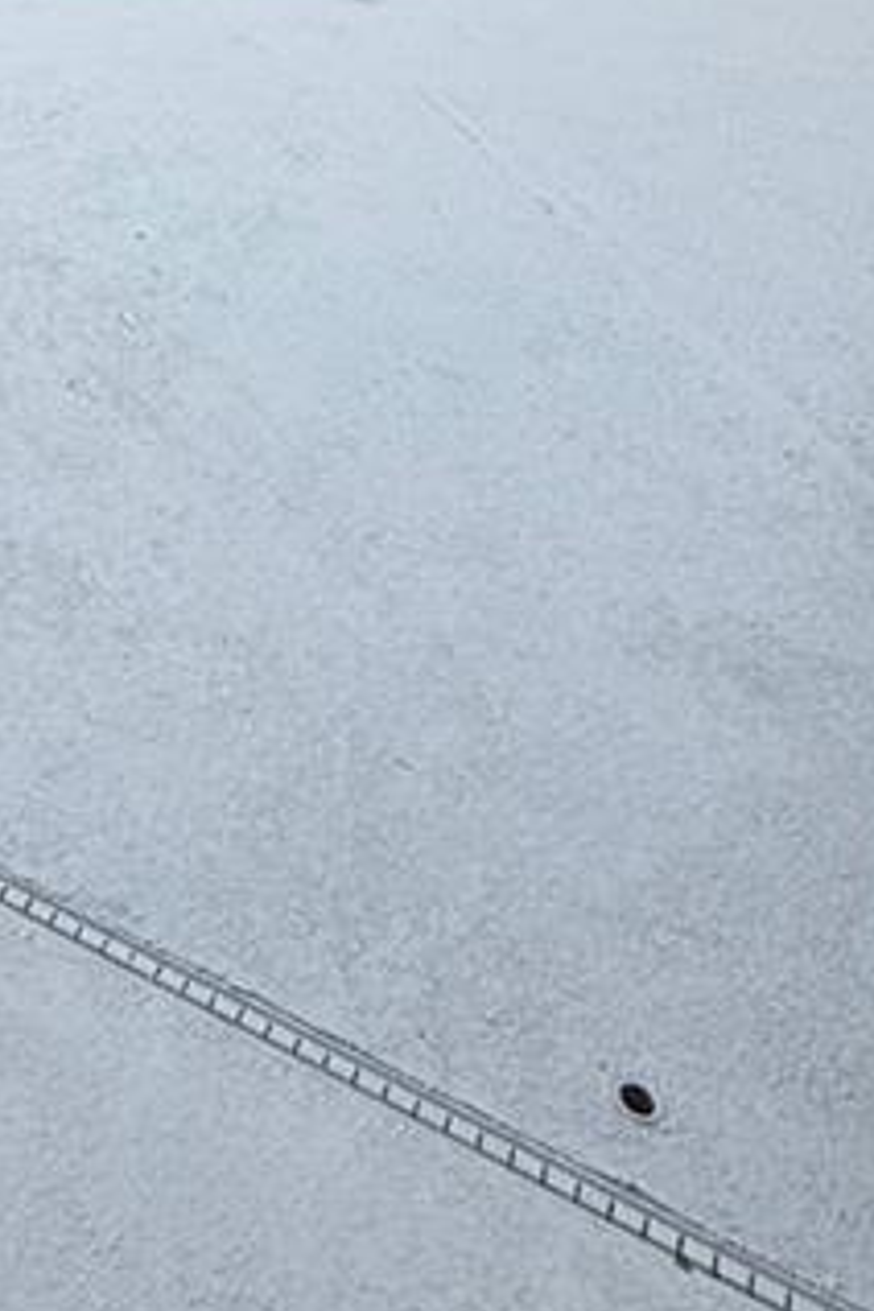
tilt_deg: -4.8
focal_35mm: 55
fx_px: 2003
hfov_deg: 22.5
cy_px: -676
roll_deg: -0.2
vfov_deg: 26.1
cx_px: -198
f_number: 2.2
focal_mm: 2.22
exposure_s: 1/121
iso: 100
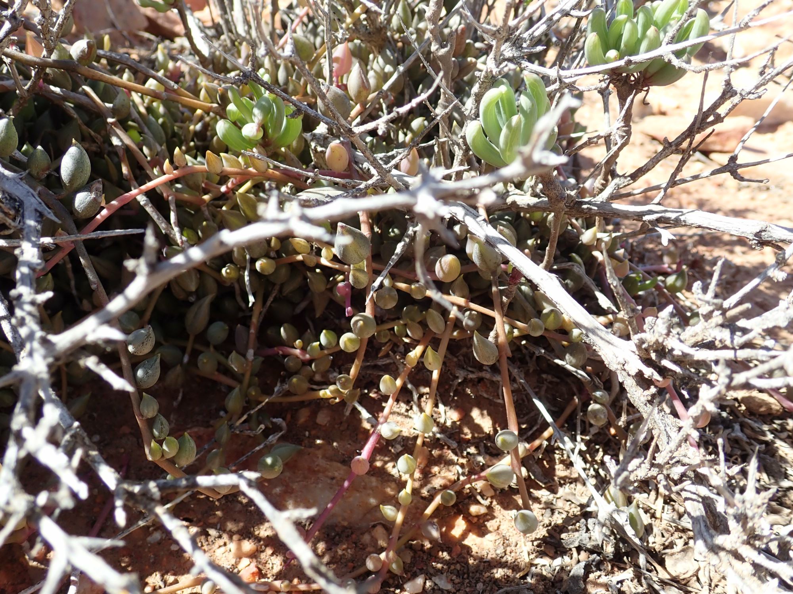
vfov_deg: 46.8
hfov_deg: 60.0
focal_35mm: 30
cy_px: 297
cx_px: 396
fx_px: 687
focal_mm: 5.5
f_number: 3.2
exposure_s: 1/320
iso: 100
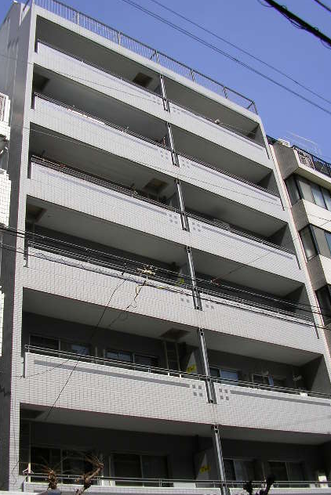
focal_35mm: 40
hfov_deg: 33.4
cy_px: 249
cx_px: 155
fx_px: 551
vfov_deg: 48.4
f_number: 4.1
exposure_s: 1/503
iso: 50
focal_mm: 5.8
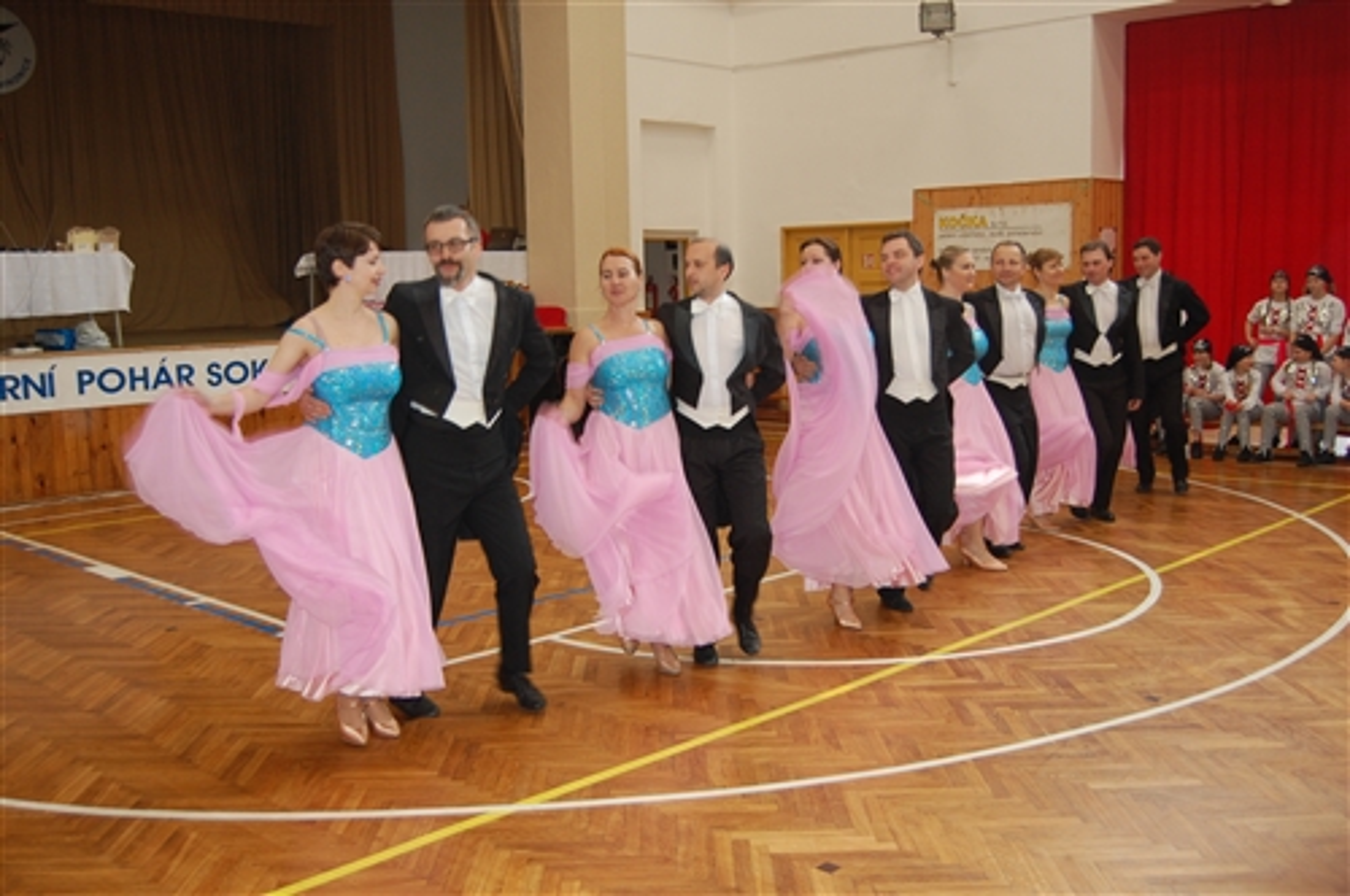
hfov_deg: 53.2
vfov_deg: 36.8
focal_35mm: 36
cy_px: 448
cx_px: 675
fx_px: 1348
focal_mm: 24
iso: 400
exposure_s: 1/60
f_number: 4
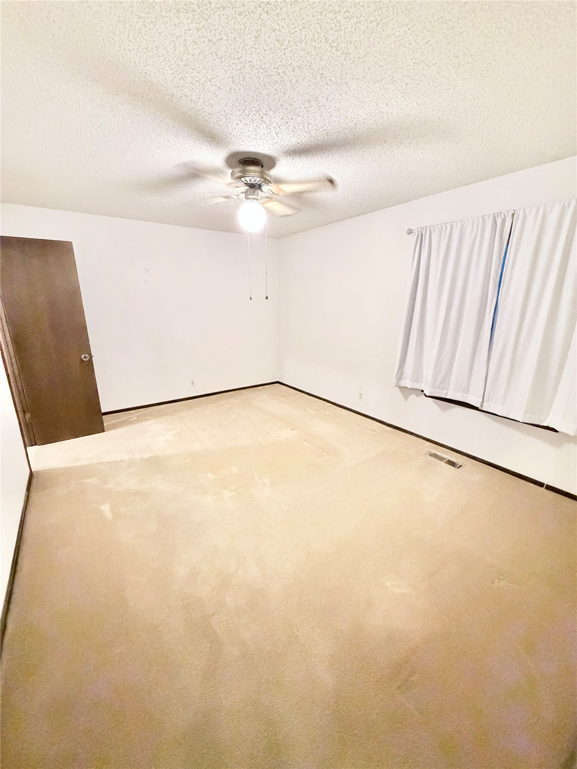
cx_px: 288
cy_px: 384
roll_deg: +0.3
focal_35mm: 14
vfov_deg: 102.1
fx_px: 311
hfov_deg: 85.7
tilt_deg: -14.8
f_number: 2.2
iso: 1000
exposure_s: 1/60
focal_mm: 2.22
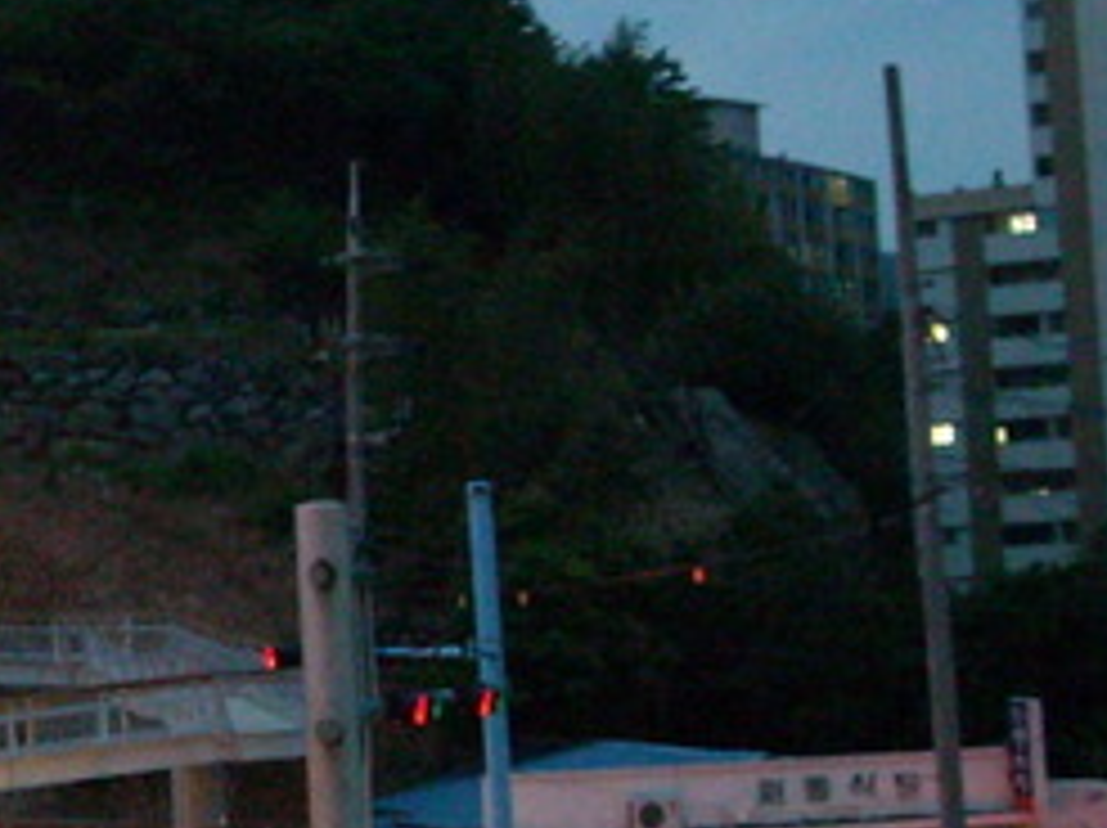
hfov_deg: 16.0
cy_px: 270
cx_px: -508
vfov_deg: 13.0
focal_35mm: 114
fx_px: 3642
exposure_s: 1/6
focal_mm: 5.7
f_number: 2.8
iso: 800
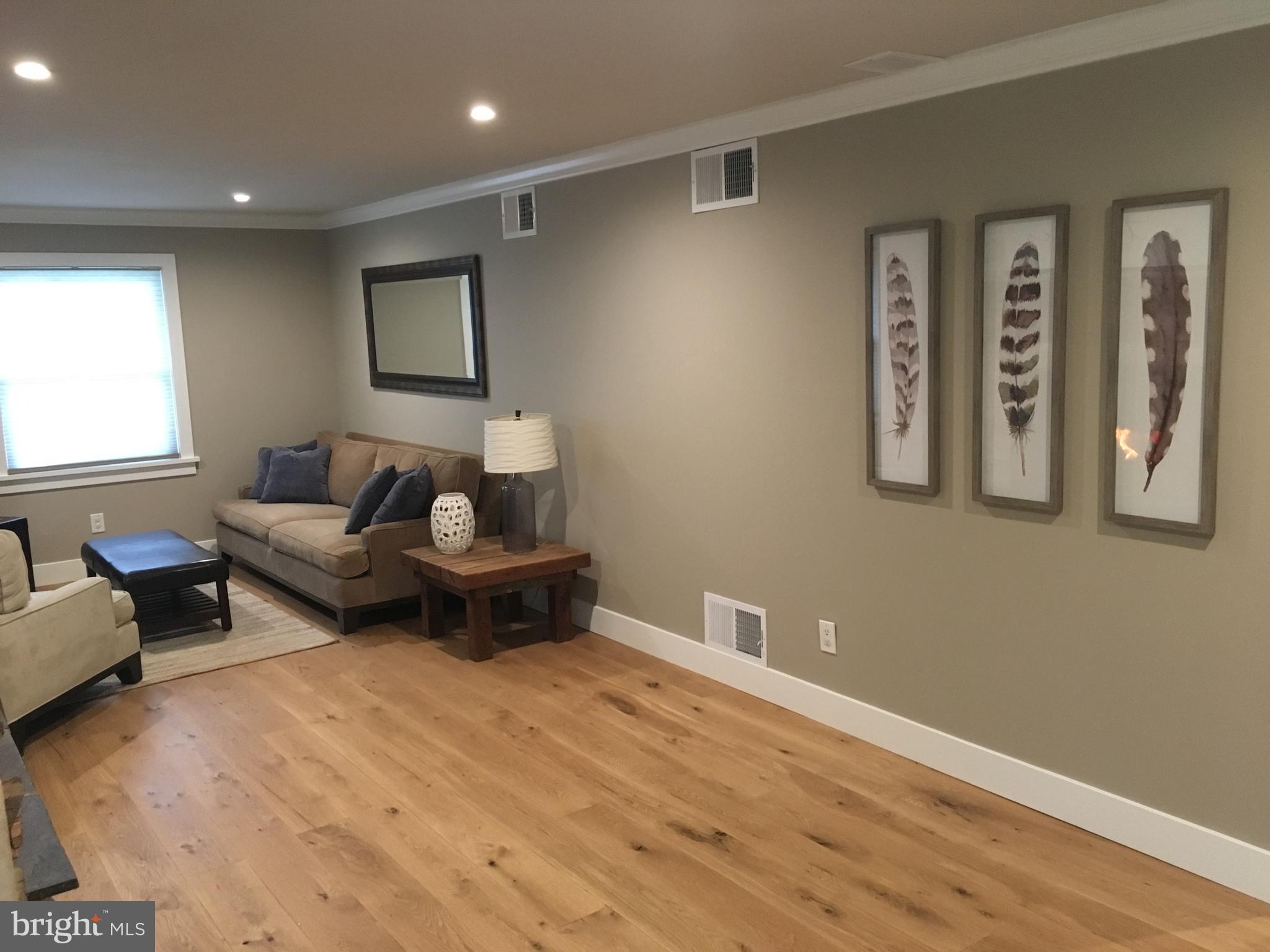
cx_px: 635
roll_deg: +0.7
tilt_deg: -6.6
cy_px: 476
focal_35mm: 29
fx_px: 1064
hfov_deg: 61.7
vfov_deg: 48.2
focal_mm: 4.15
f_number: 2.2
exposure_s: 1/20
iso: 200
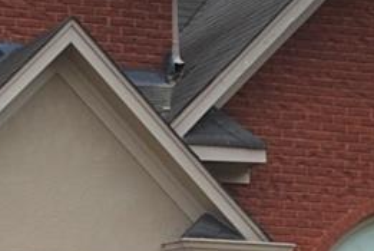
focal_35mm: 356
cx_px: 80
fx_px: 3705
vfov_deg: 3.9
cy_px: 257
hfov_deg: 5.8
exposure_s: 1/200
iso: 100
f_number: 8
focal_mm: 32
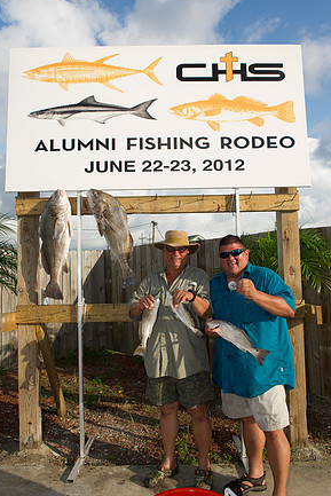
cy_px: 241
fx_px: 386
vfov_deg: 65.4
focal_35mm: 28
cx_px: 164
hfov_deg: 46.4
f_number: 7.1
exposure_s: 1/250
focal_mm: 27
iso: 200
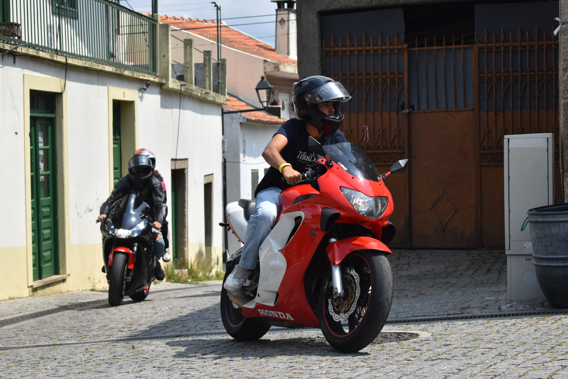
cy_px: 190
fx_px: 1302
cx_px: 284
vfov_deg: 16.6
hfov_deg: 24.6
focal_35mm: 82
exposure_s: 1/1600
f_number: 6.3
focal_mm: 55
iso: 400
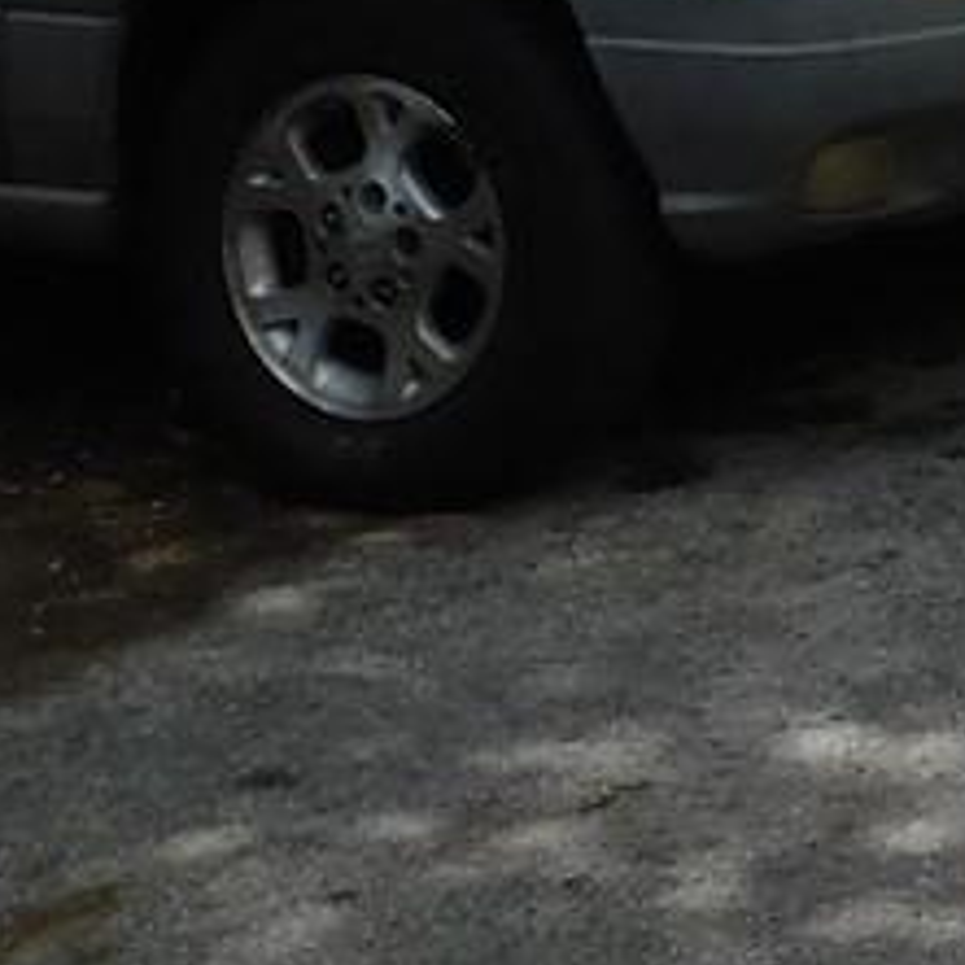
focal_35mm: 147
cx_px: 1655
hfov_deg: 11.2
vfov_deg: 11.0
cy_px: -869
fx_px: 4636
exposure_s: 1/400
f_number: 6
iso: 125
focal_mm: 4
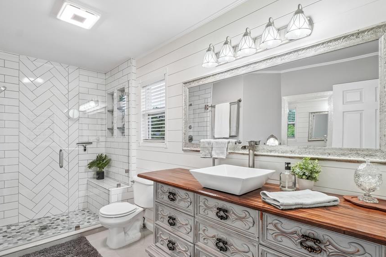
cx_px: 176
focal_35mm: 18
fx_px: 193
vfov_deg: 67.2
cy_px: 140
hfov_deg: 89.8
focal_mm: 10
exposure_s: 1/20
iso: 400
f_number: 8
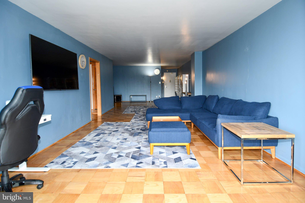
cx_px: 152
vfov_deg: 67.4
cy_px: 102
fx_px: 152
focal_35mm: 18
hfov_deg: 90.0
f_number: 4
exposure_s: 1/60
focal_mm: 12
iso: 280
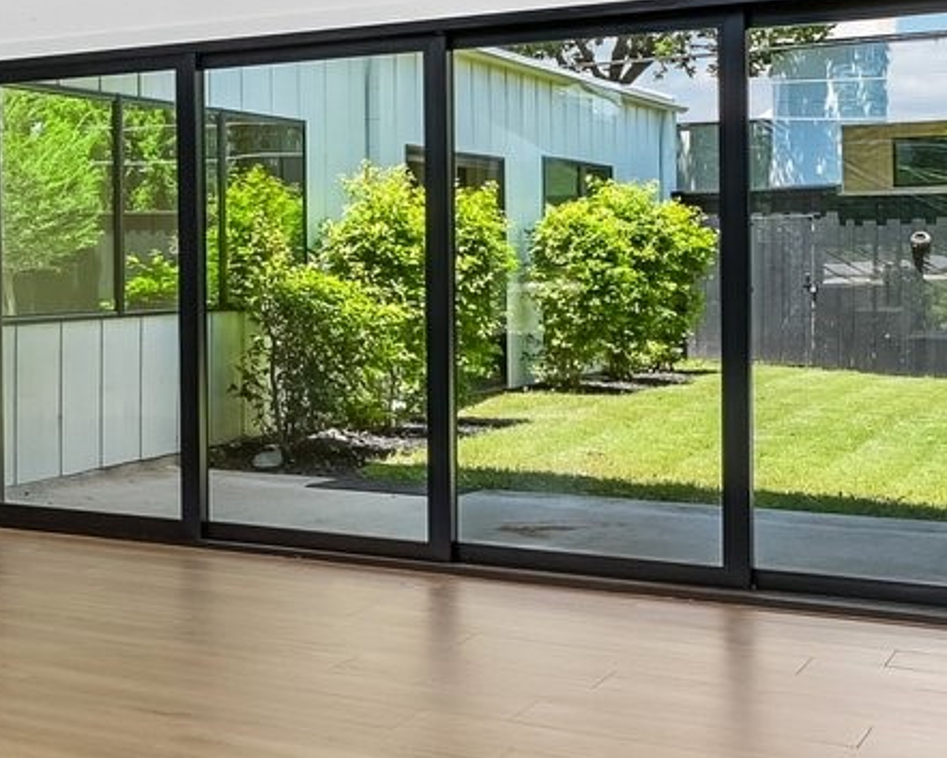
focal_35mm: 61
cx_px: -290
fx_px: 1710
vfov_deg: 24.9
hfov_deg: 26.3
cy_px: 269
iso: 400
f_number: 8
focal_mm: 14
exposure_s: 1/125
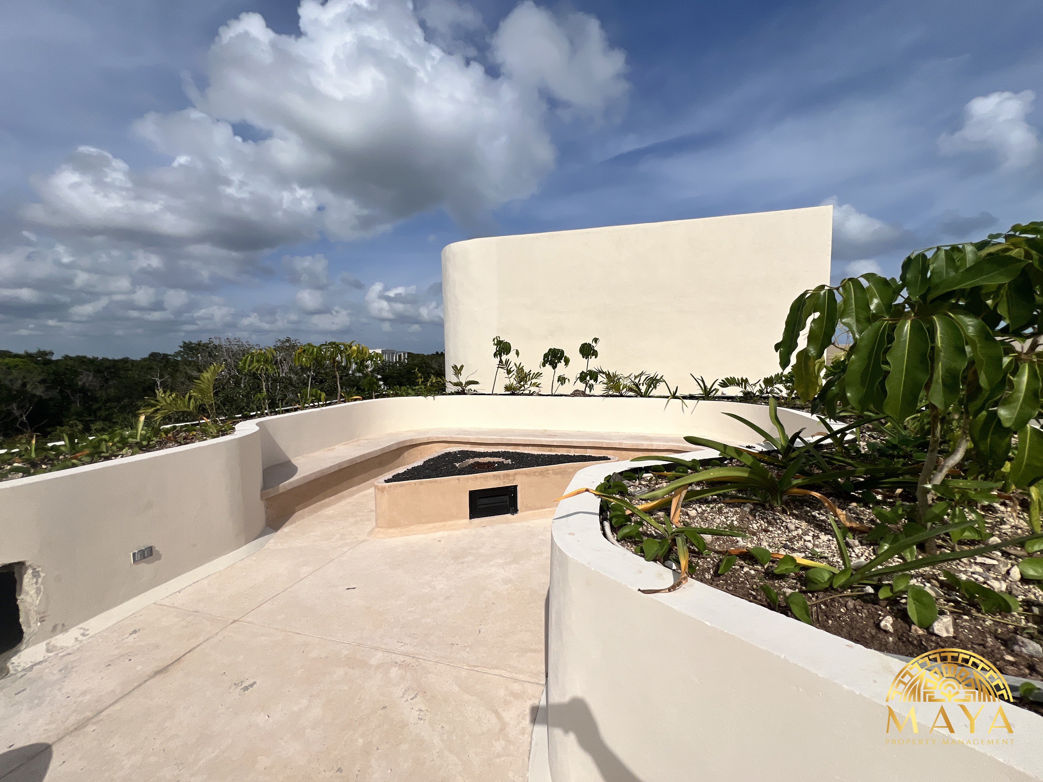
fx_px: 392
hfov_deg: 106.2
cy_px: 391
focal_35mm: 13
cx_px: 522
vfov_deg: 89.9
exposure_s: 1/5525
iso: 32
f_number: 1.8
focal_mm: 1.57
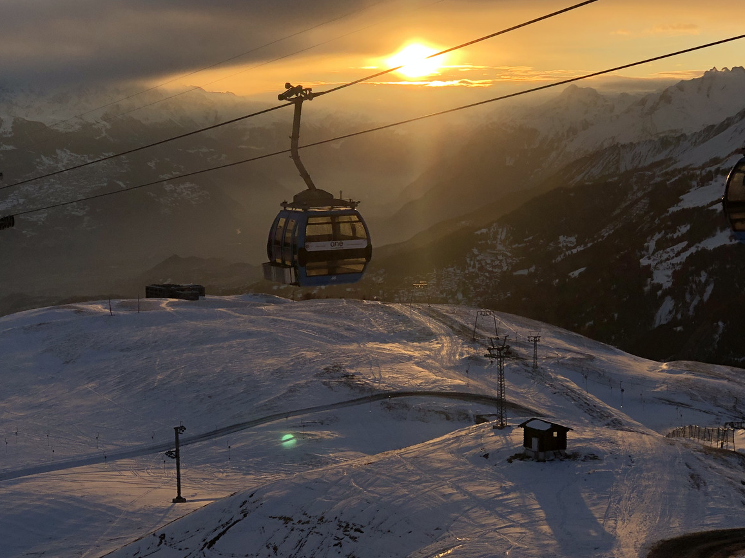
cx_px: 349
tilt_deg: -4.9
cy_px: 245
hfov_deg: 27.0
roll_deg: +1.1
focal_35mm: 72
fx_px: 1550
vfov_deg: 20.4
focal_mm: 6
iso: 16
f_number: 2.4
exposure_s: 1/1548
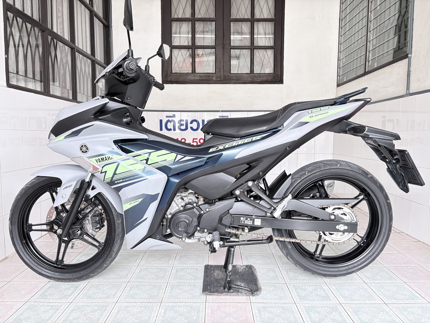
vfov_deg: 53.1
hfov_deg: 67.3
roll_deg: +0.1
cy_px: 162
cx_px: 215
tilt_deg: -5.2
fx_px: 323
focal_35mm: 26
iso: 160
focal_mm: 5.96
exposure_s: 1/60
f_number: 1.6
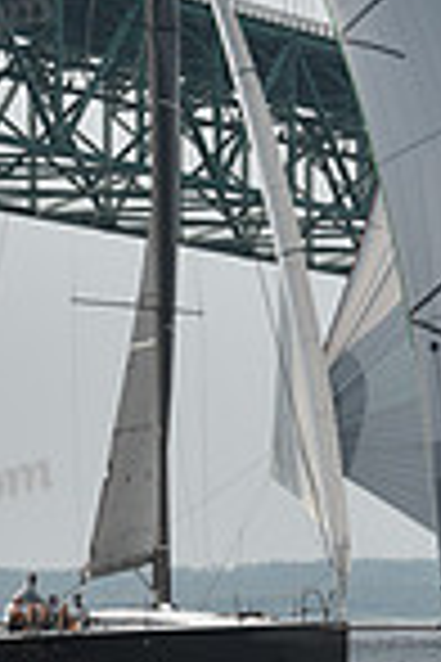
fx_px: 5071
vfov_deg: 7.5
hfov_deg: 5.0
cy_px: 243
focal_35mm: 276
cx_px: 286
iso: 250
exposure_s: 1/1250
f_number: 8
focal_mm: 70
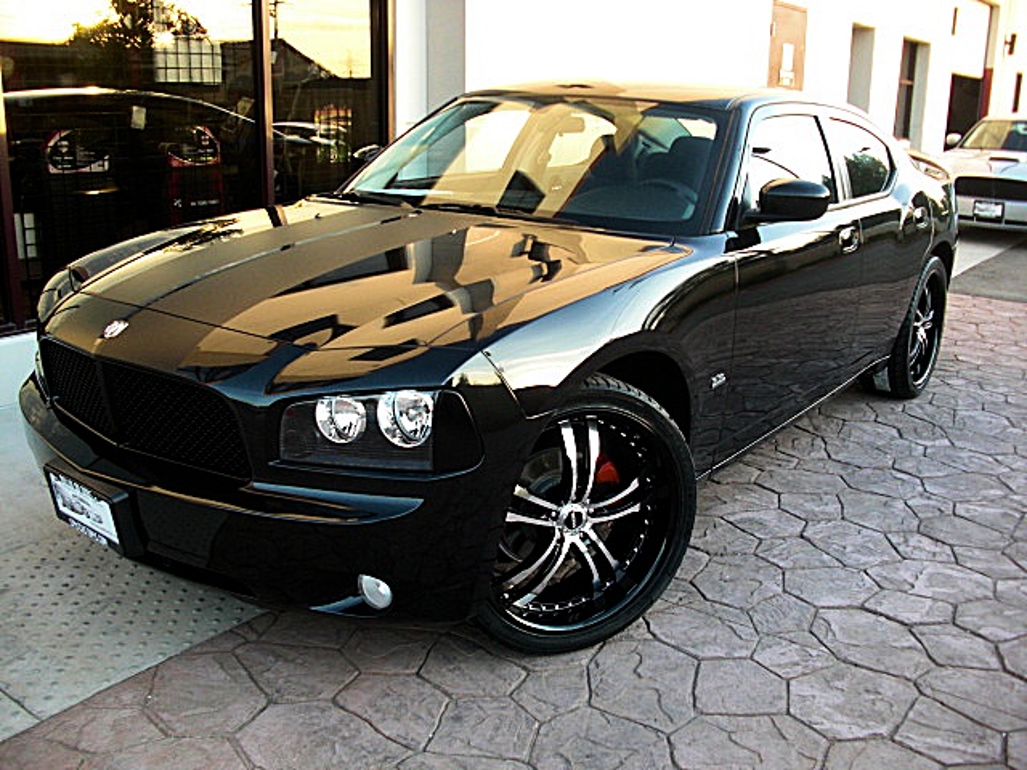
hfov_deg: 51.4
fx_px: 1068
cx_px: 514
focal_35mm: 36
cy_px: 385
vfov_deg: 39.7
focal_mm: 6.3
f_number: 2.8
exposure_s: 1/125
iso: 200
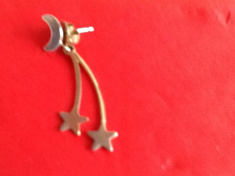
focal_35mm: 44
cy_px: 88
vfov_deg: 32.9
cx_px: 118
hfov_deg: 42.9
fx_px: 299
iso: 320
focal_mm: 2.03
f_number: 2.4
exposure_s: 1/15
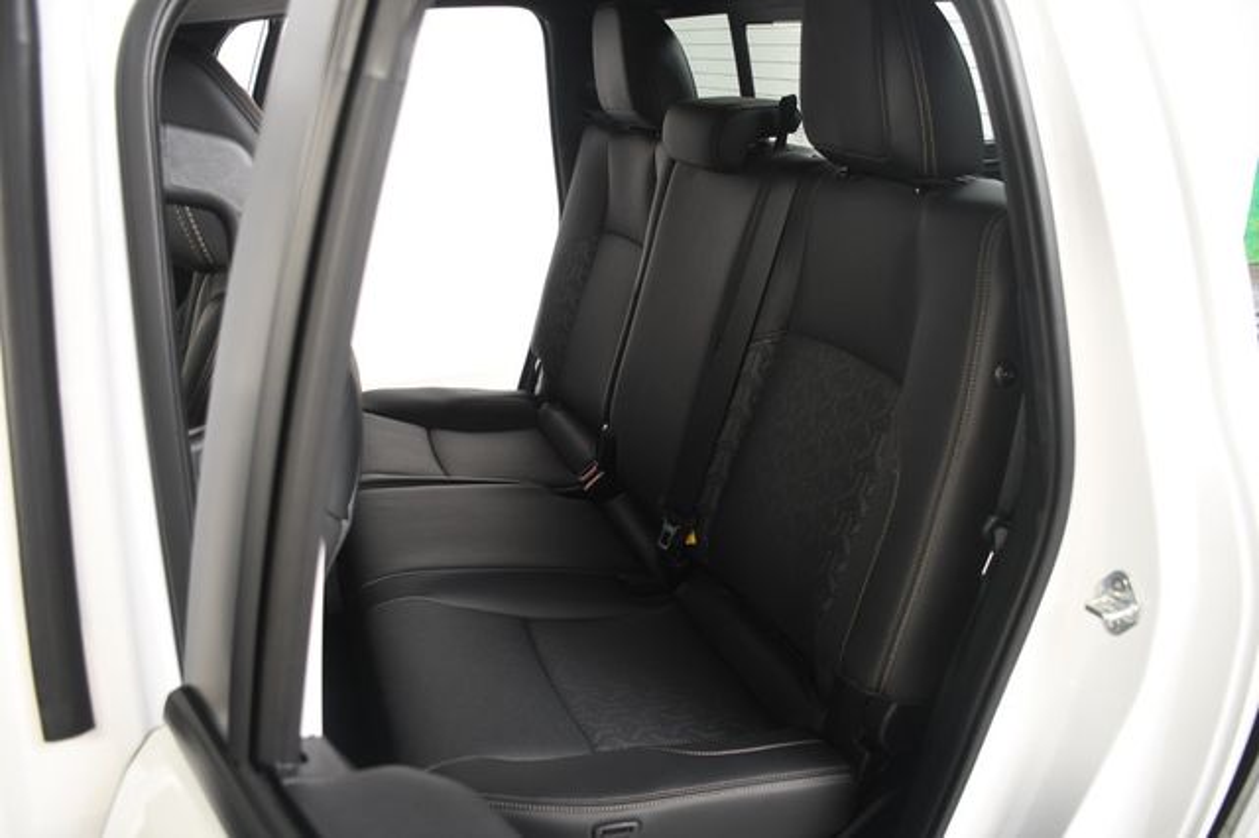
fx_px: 944
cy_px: 419
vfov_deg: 47.9
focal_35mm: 27
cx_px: 630
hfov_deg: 67.4
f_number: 3.5
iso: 100
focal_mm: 18
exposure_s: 1/160
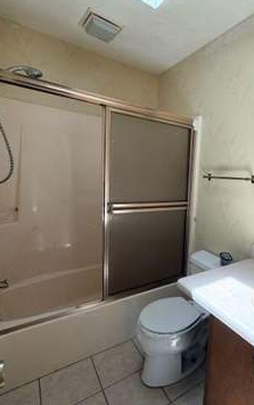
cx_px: 196
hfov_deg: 56.3
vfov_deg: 85.0
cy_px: 201
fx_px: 221
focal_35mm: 20
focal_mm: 2.22
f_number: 2.2
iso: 80
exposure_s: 1/121
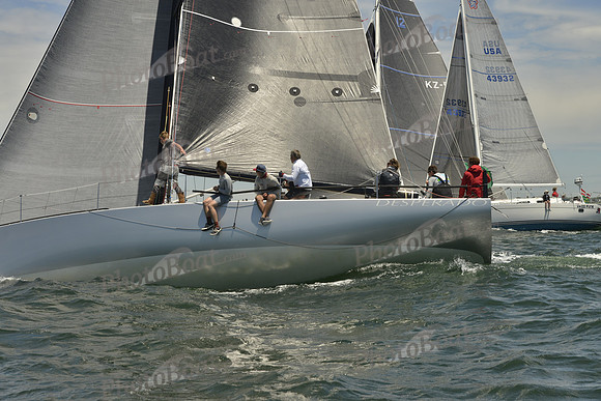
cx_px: 300
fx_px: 1169
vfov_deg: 19.5
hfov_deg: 28.8
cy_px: 200
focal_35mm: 70
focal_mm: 70
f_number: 9
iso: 280
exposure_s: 1/1600
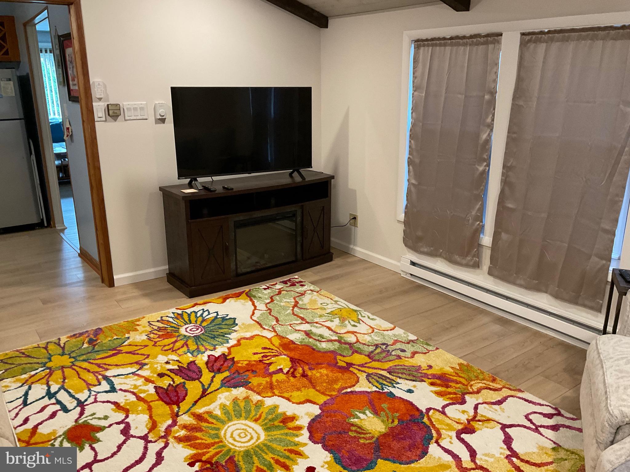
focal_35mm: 29
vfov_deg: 48.2
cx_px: 315
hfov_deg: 61.7
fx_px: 528
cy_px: 236
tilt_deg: -16.8
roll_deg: +0.5
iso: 160
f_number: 1.8
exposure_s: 1/60
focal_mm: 3
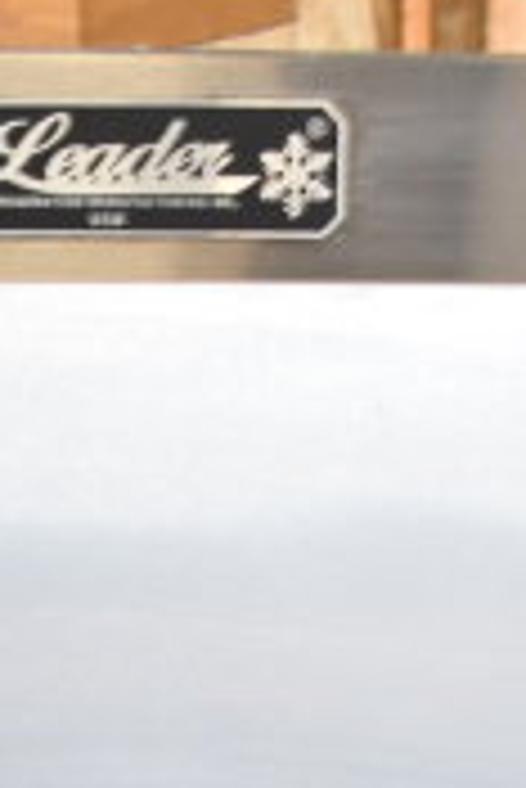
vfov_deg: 12.1
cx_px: 135
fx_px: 3084
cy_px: 1812
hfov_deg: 9.7
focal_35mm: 141
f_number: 3.5
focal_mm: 18
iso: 400
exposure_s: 1/30
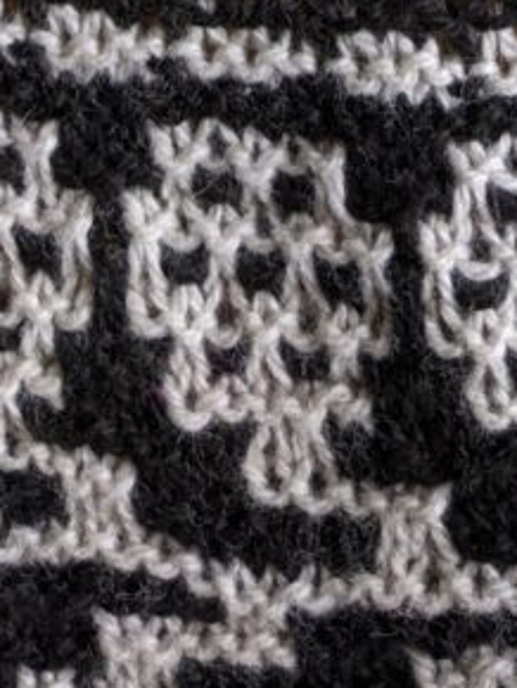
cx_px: 548
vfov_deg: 12.9
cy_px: -796
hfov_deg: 11.5
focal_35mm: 127
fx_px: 2525
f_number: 1.73
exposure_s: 1/28.5
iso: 49
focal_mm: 4.38
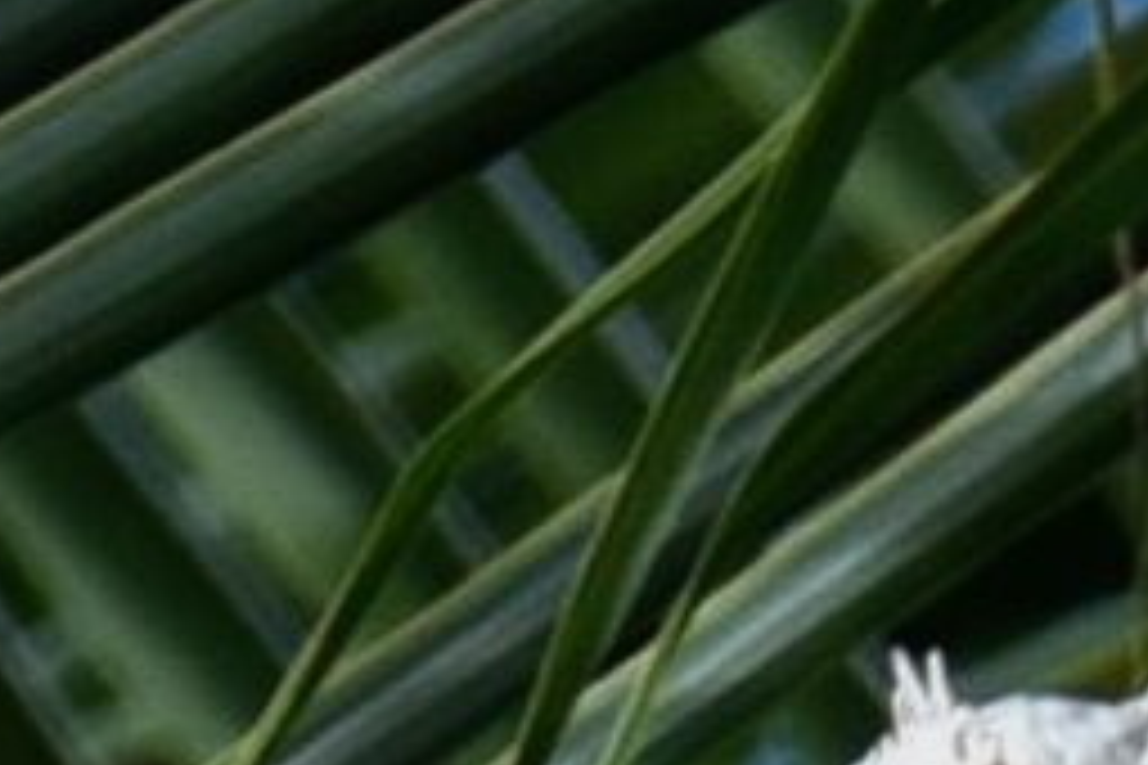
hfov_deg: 1.3
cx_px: 1945
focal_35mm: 1605
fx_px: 51178
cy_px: 1451
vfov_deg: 0.9
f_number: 11
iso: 1000
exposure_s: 1/800
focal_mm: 400
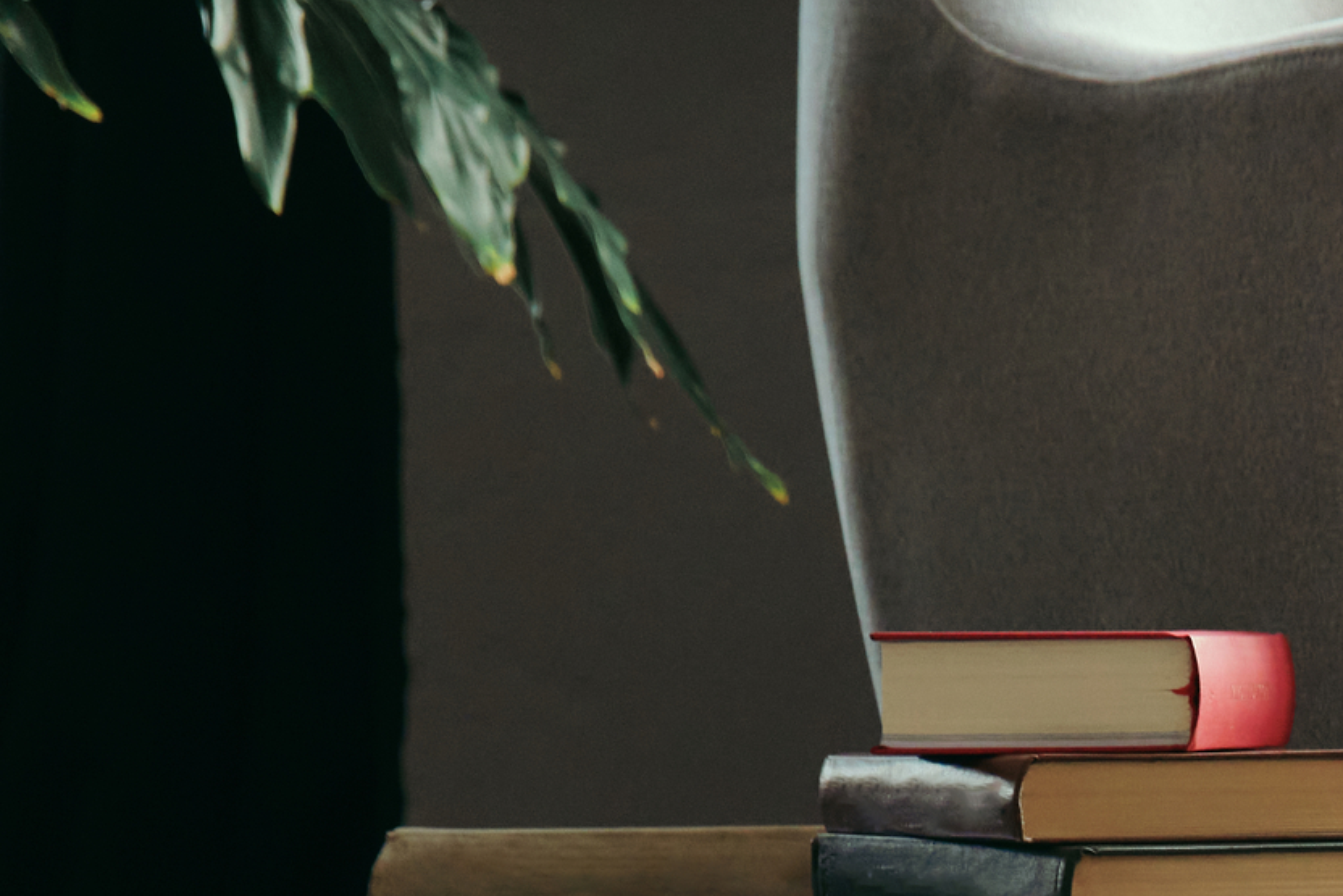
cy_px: 1064
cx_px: 1377
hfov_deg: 7.8
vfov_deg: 5.2
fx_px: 9775
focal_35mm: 262
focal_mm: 39.61
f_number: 4.5
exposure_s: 1/60
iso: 2000
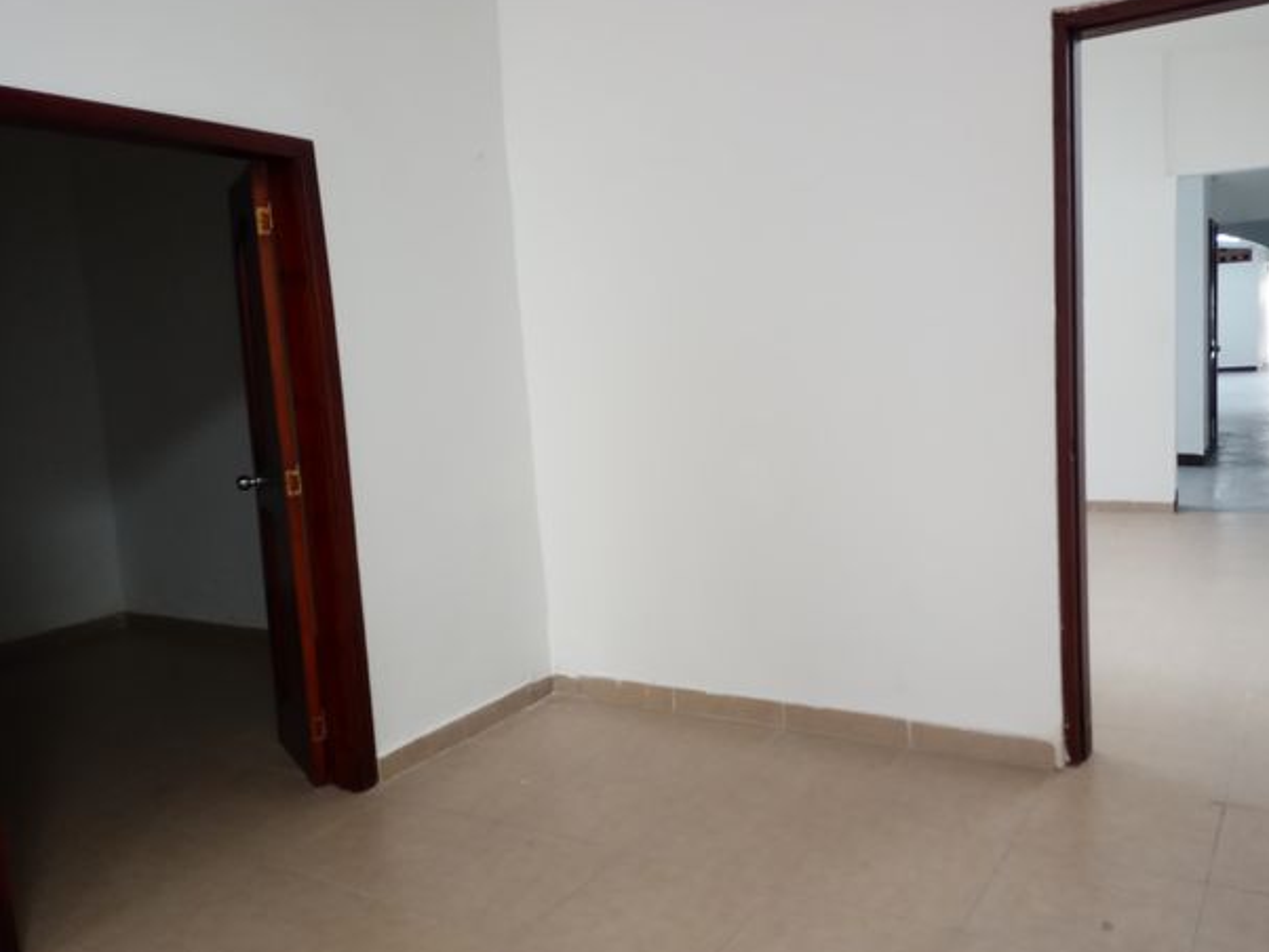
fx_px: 1137
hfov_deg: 58.2
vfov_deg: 45.5
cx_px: 701
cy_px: 465
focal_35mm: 31
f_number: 1.8
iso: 150
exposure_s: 1/30
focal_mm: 4.71
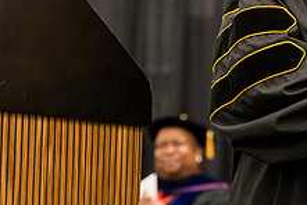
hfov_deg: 8.2
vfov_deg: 5.5
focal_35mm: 249
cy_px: -51
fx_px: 2126
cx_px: 358
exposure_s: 1/200
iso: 3200
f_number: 3.2
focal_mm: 95
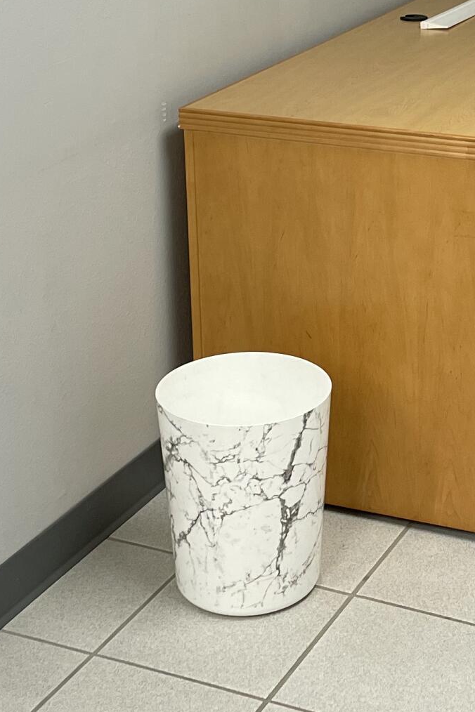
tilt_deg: -15.8
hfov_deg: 16.9
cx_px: 405
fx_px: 1583
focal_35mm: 80
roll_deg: -0.7
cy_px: 152
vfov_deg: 25.0
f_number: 1.6
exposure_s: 1/120
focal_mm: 4.2
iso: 125
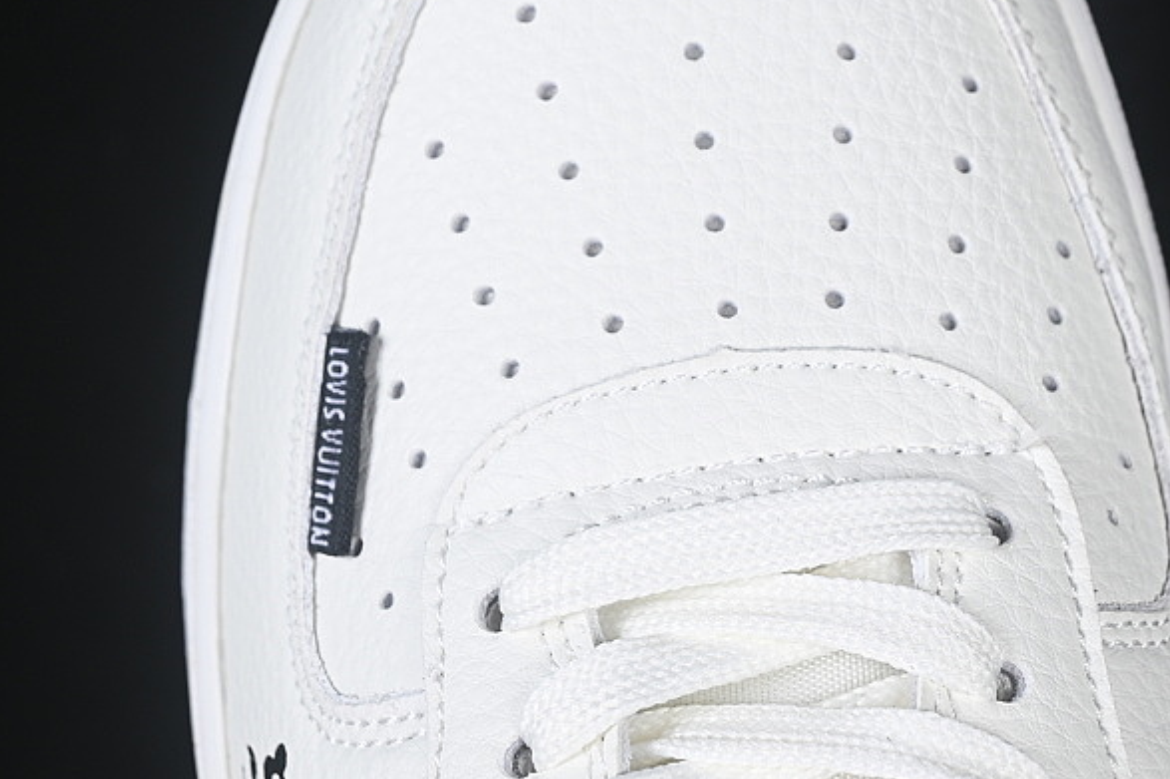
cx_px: 718
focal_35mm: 138
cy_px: 321
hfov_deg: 14.9
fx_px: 4483
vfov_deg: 9.9
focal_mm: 50
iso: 160
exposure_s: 1/80
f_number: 7.1
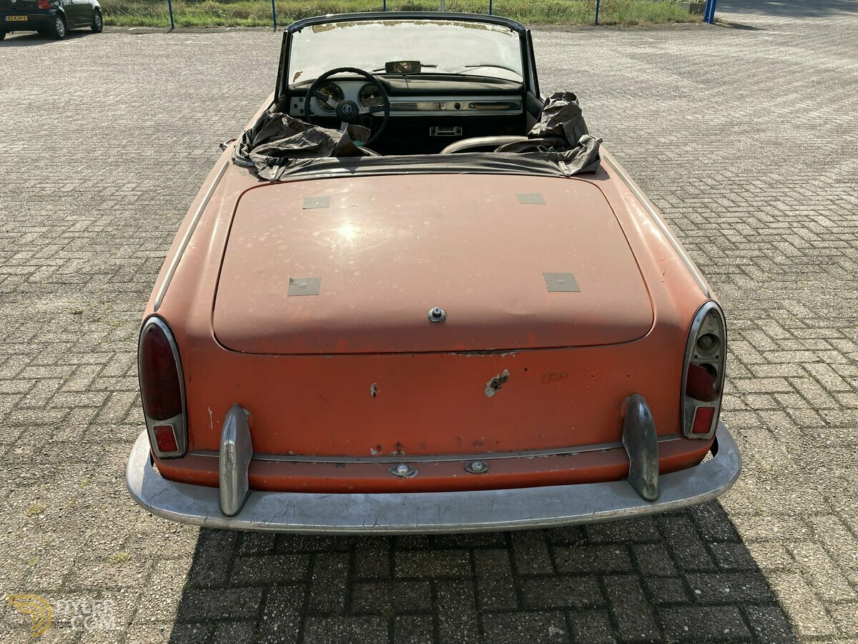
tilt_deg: -26.0
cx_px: 429
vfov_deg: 49.7
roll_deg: +0.1
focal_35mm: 28
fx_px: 694
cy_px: 322
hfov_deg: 63.4
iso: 20
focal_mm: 3.99
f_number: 1.8
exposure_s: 1/1389
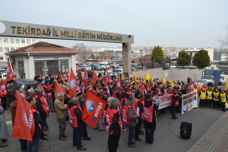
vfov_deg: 47.9
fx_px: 171
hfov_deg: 67.4
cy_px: 76
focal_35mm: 27
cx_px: 114
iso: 100
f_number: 7.1
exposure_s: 1/200
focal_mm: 18
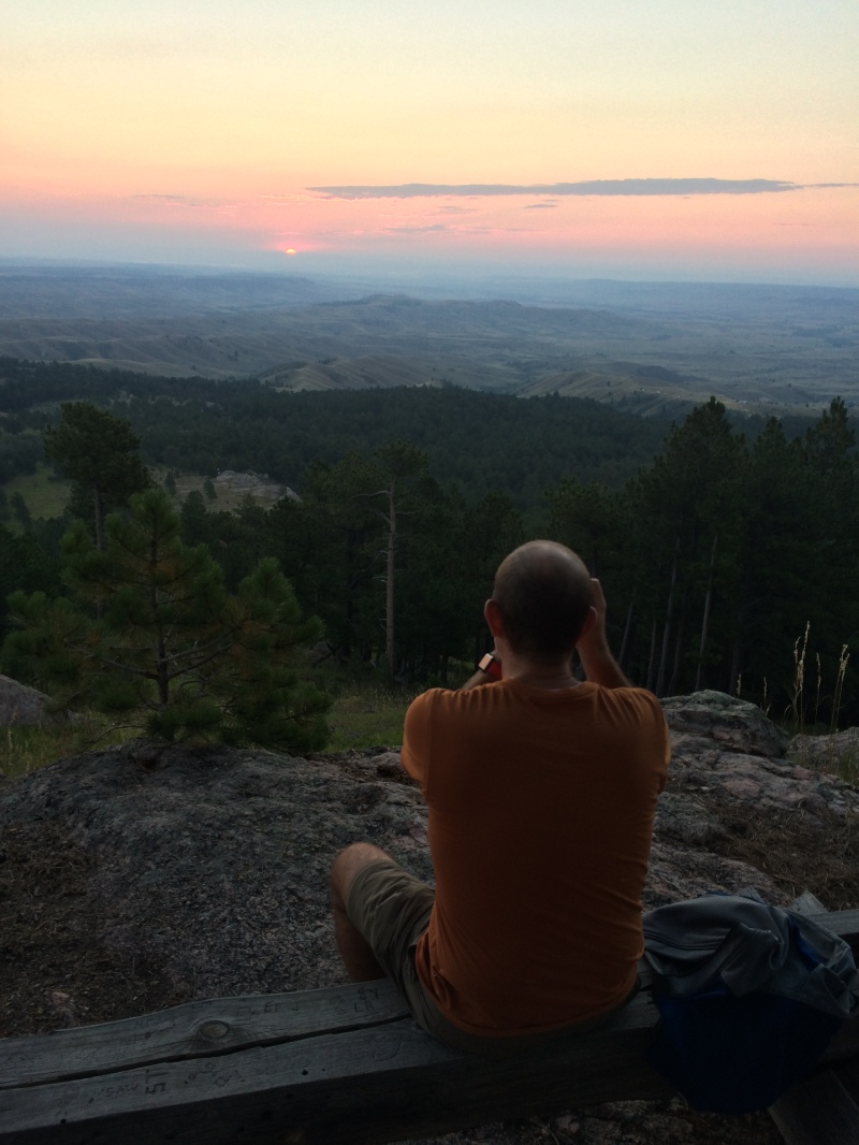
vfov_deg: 61.6
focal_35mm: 29
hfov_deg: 48.2
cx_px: 430
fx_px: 959
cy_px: 572
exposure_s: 1/60
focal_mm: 4.15
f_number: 2.2
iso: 50
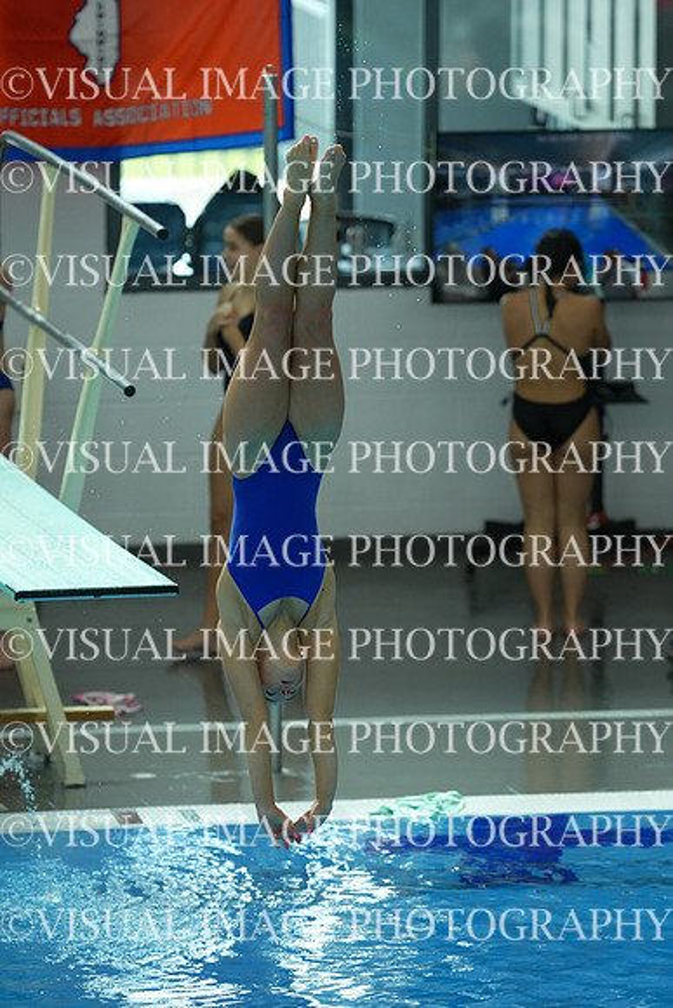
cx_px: 336
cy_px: 504
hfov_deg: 3.4
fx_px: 11209
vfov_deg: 5.2
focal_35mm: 400
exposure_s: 1/1600
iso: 4000
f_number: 4
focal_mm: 400
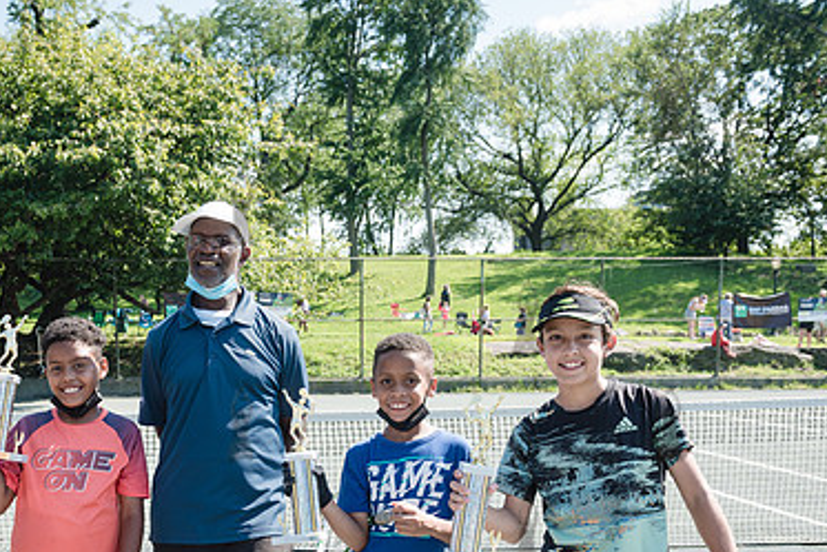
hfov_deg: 45.3
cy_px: 422
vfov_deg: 31.3
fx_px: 965
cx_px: 239
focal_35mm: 42
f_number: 5.6
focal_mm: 27
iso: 125
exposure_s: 1/250
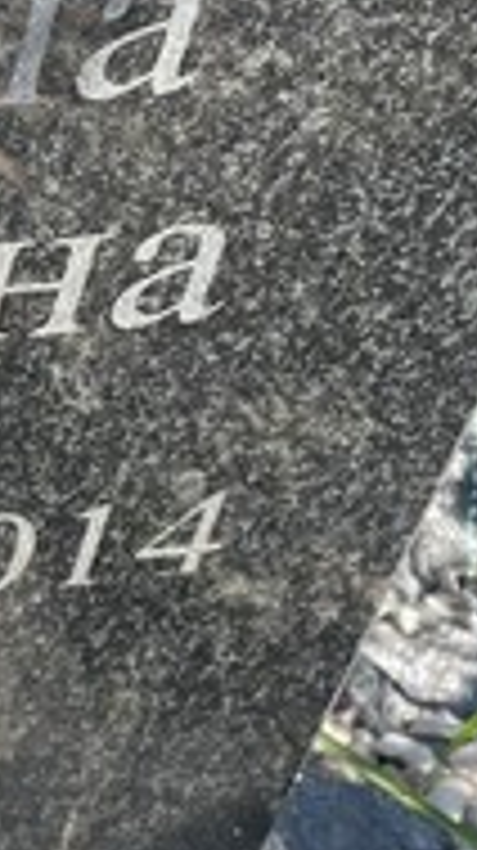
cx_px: -472
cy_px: 220
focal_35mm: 120
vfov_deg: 17.8
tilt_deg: -47.9
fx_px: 2704
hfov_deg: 9.4
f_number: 1.6
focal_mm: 4.2
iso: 32
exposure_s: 1/801
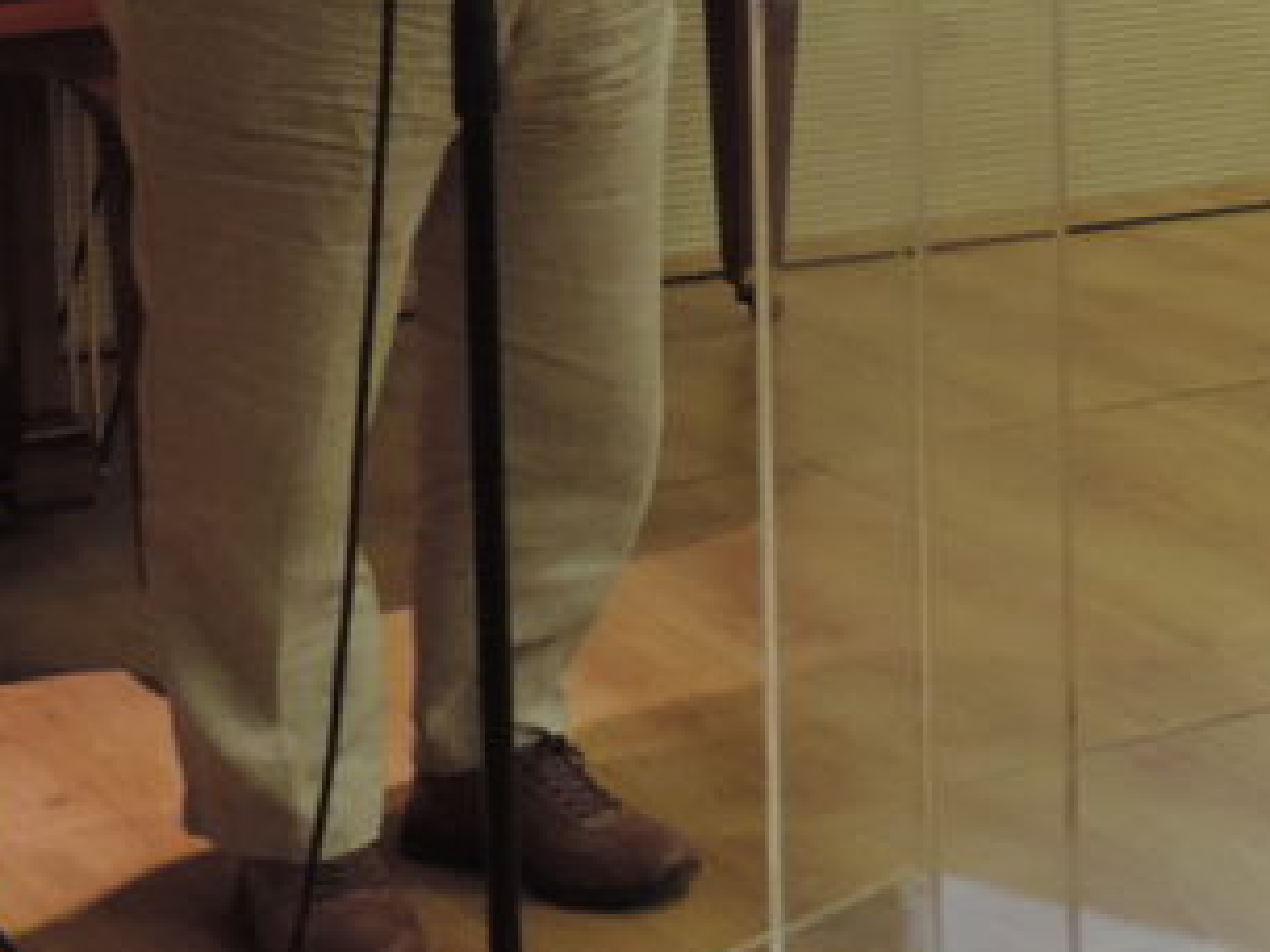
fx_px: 4072
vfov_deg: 12.9
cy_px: -322
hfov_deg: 16.9
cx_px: 1558
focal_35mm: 111
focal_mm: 5.8
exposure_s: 1/30
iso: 400
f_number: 3.2
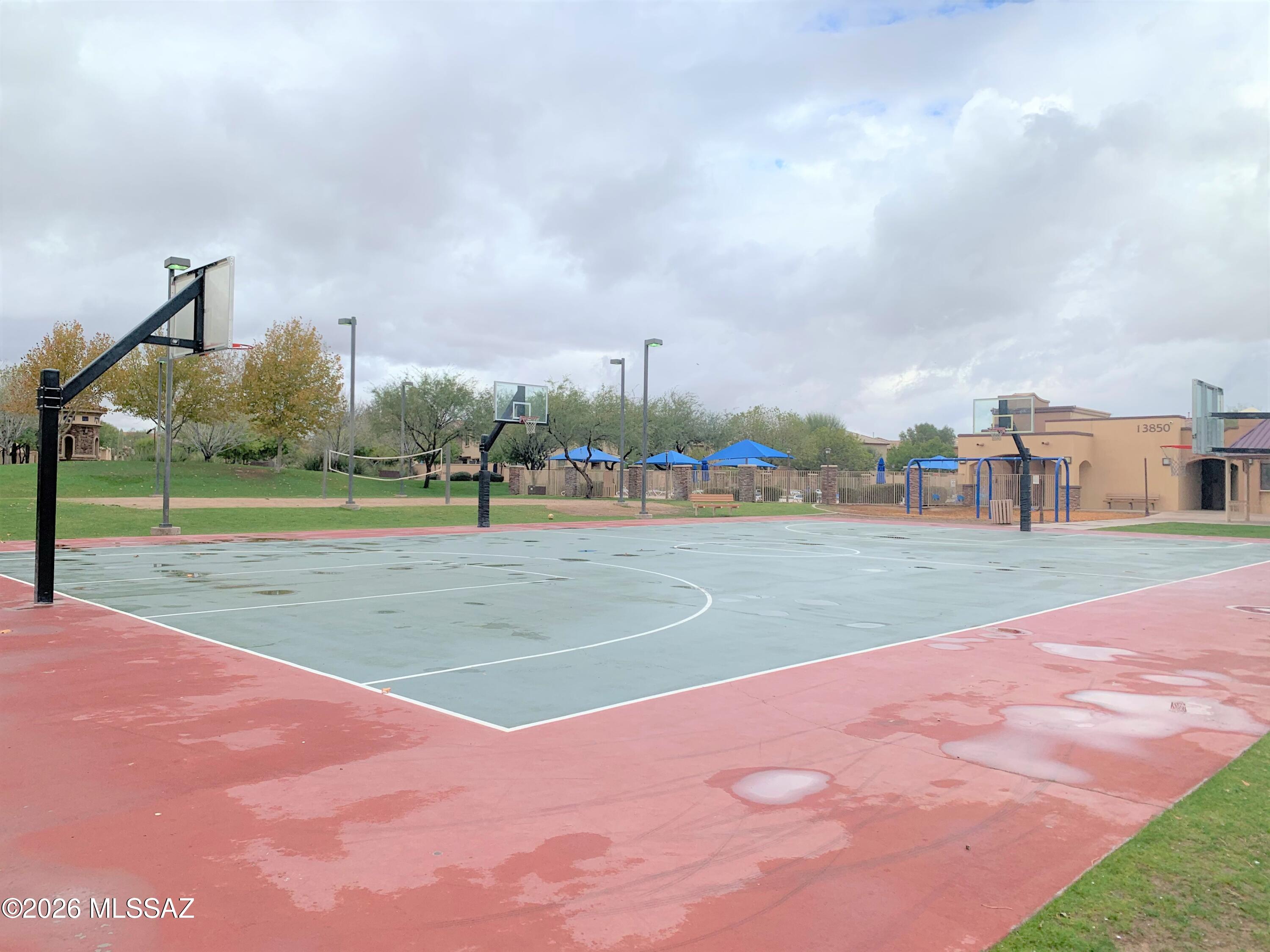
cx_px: 635
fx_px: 954
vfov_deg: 53.1
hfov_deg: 67.3
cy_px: 476
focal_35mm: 26
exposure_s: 1/1845
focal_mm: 4.25
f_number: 1.8
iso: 25
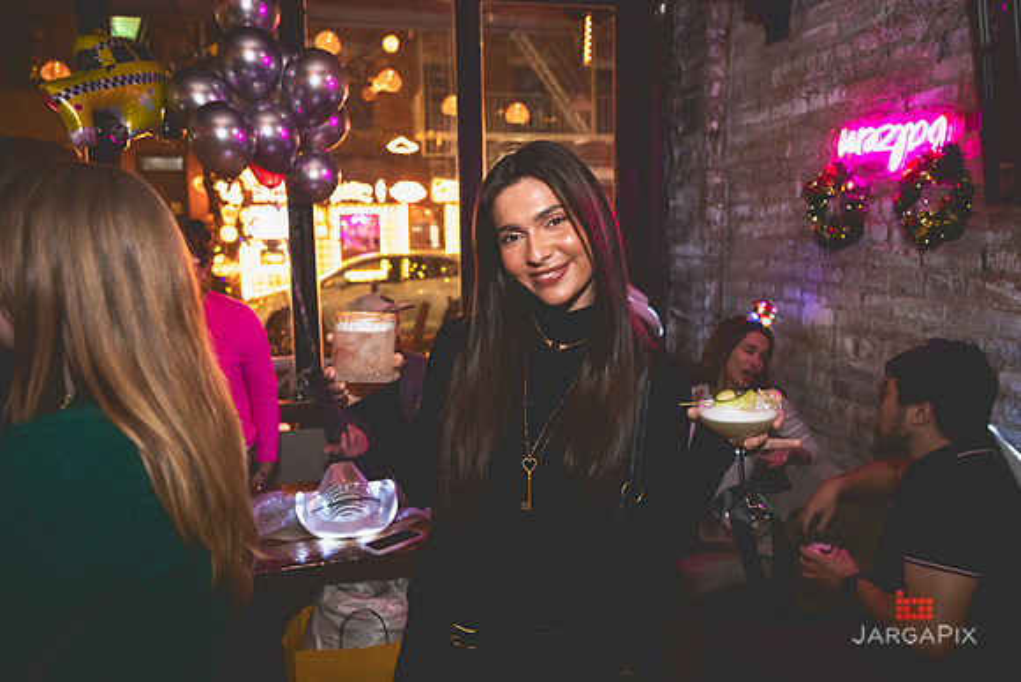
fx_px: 758
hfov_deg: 67.9
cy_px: 341
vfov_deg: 48.4
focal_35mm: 27
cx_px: 510
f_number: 3.2
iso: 3200
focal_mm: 26.5
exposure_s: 1/125
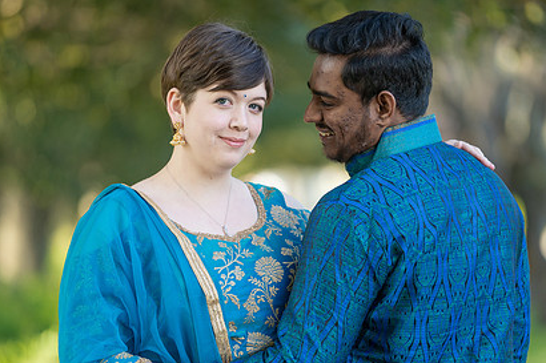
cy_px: 212
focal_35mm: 301
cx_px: 283
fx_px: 4563
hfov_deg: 6.8
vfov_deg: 4.6
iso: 200
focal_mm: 200
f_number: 2.8
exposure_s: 1/200
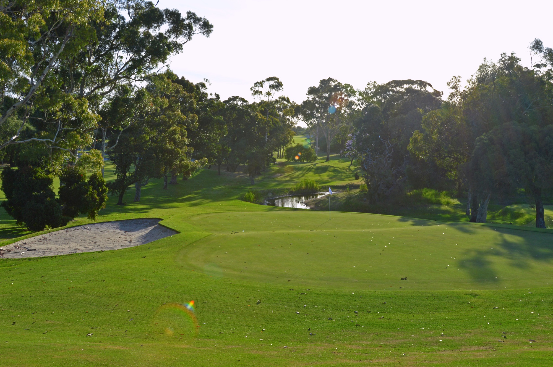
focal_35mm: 39
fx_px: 598
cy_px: 184
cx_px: 276
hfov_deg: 49.6
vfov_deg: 34.1
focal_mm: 26
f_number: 14
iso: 200
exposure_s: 1/125
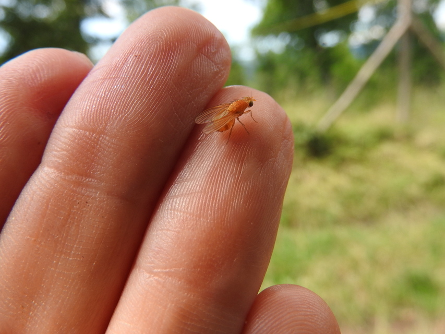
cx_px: 222
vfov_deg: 46.8
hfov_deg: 60.0
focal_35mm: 30
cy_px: 167
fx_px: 386
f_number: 3.5
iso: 100
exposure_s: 1/250
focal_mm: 5.4
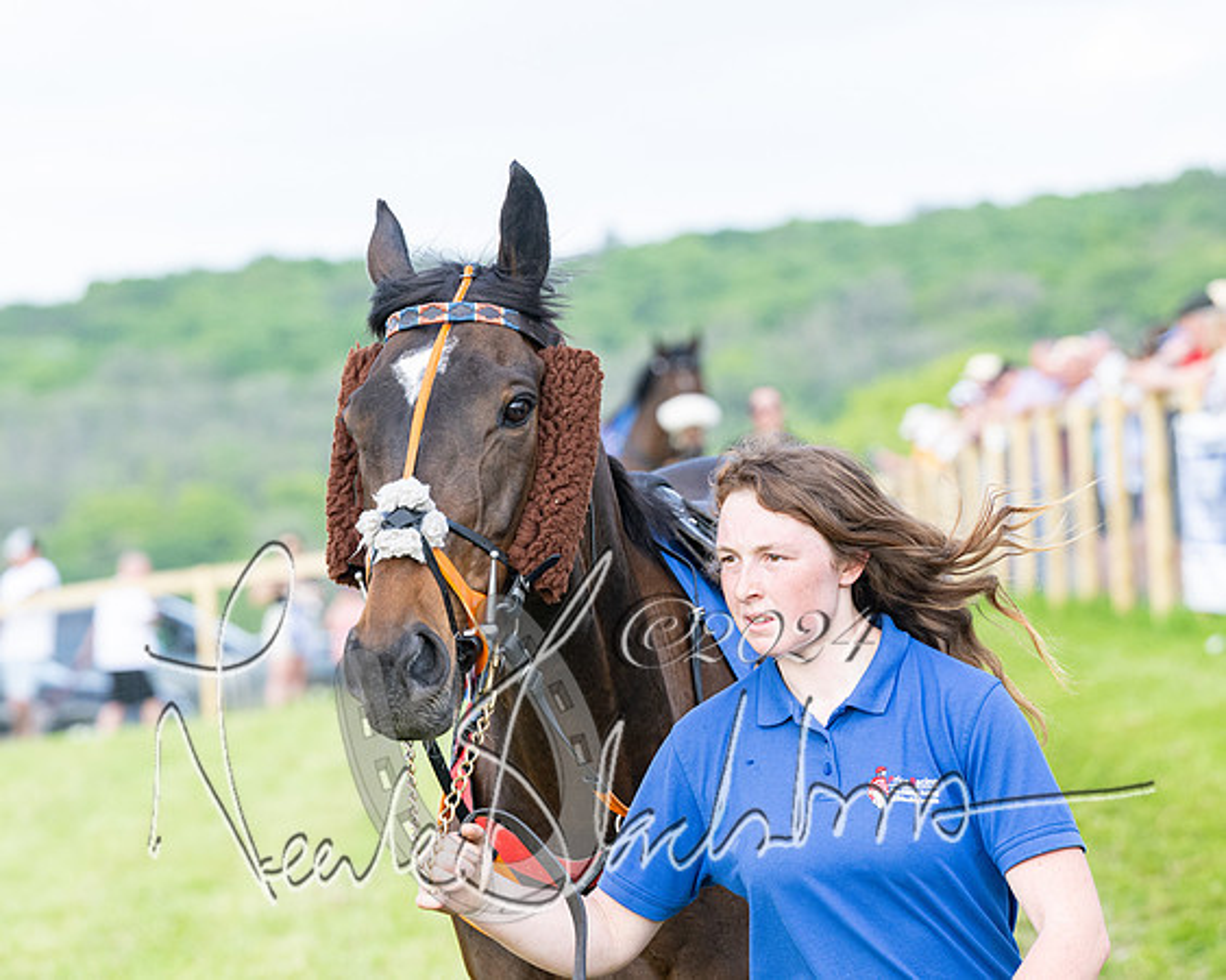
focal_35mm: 177
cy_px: 490
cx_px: 490
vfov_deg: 8.7
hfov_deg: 10.9
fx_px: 6416
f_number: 4
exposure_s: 1/1000
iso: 400
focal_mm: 105
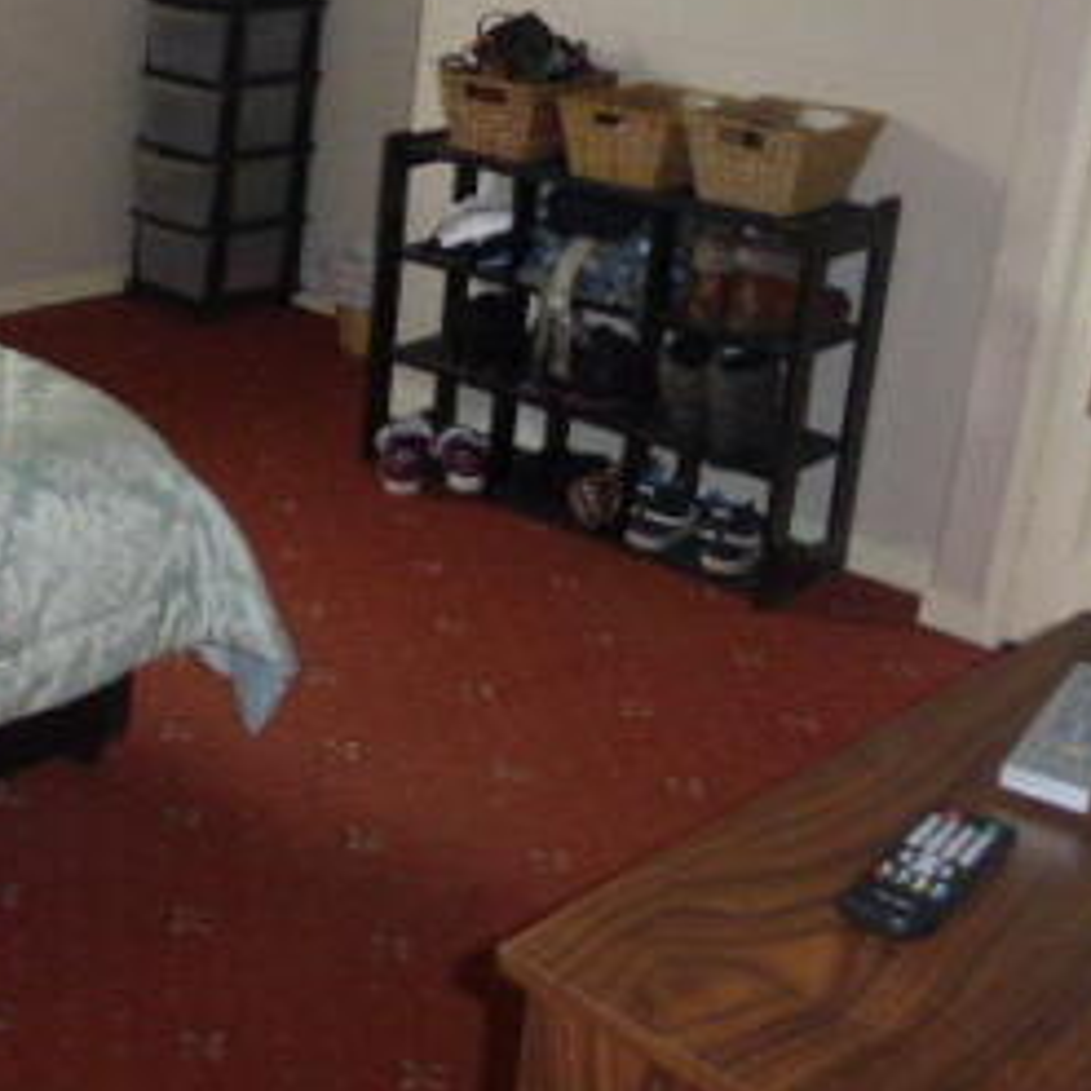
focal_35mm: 50
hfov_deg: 29.7
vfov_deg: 32.9
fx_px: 1783
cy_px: 188
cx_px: -179
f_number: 3.3
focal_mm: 4.3
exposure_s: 1/60
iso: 400
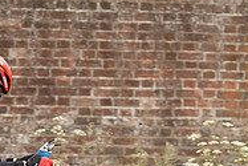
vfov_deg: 4.0
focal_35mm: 345
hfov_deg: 5.9
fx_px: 2378
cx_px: -129
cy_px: 106
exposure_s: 1/1000
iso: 250
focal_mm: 70
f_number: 3.5
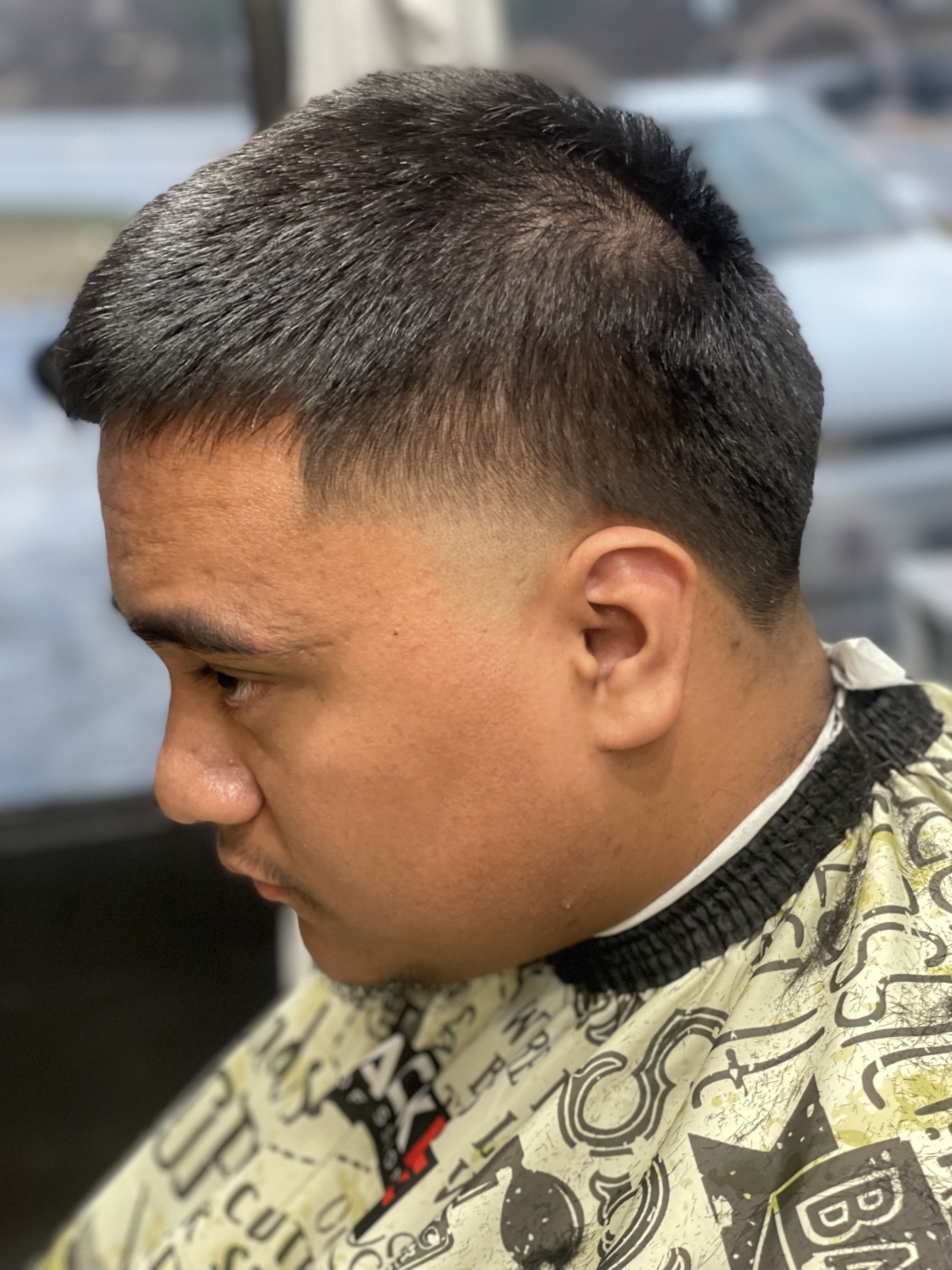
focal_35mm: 52
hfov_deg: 28.0
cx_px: 476
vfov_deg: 36.8
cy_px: 635
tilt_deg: -15.9
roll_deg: +4.8
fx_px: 1907
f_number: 2
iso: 320
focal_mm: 6
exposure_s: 1/40
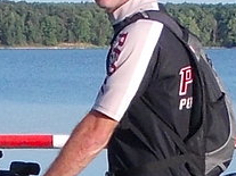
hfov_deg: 16.1
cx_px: 71
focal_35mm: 122
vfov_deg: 11.9
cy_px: 206
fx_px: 831
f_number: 5.4
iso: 80
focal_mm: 4
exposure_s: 1/200
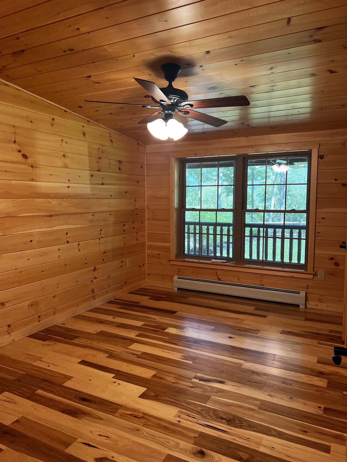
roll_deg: +0.2
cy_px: 231
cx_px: 174
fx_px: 348
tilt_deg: -4.3
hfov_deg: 53.1
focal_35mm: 26
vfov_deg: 67.3
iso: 125
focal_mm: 5.7
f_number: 1.5
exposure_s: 1/120
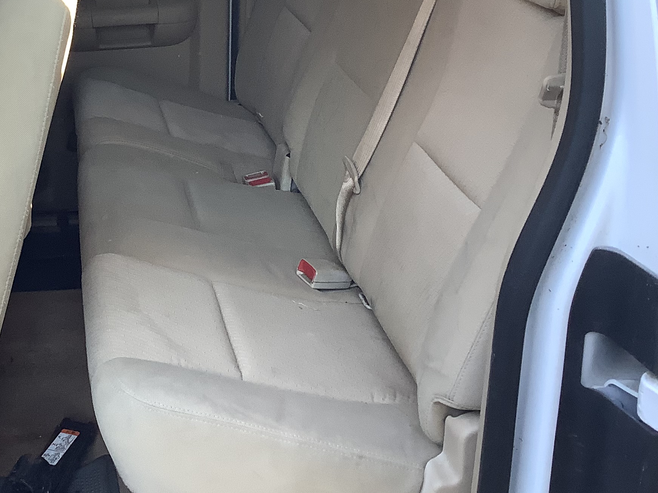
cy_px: 187
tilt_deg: -17.1
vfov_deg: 25.2
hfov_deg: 31.7
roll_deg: +0.8
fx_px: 1102
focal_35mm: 58
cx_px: 67
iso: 64
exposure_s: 1/60
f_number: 2.4
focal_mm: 3.3
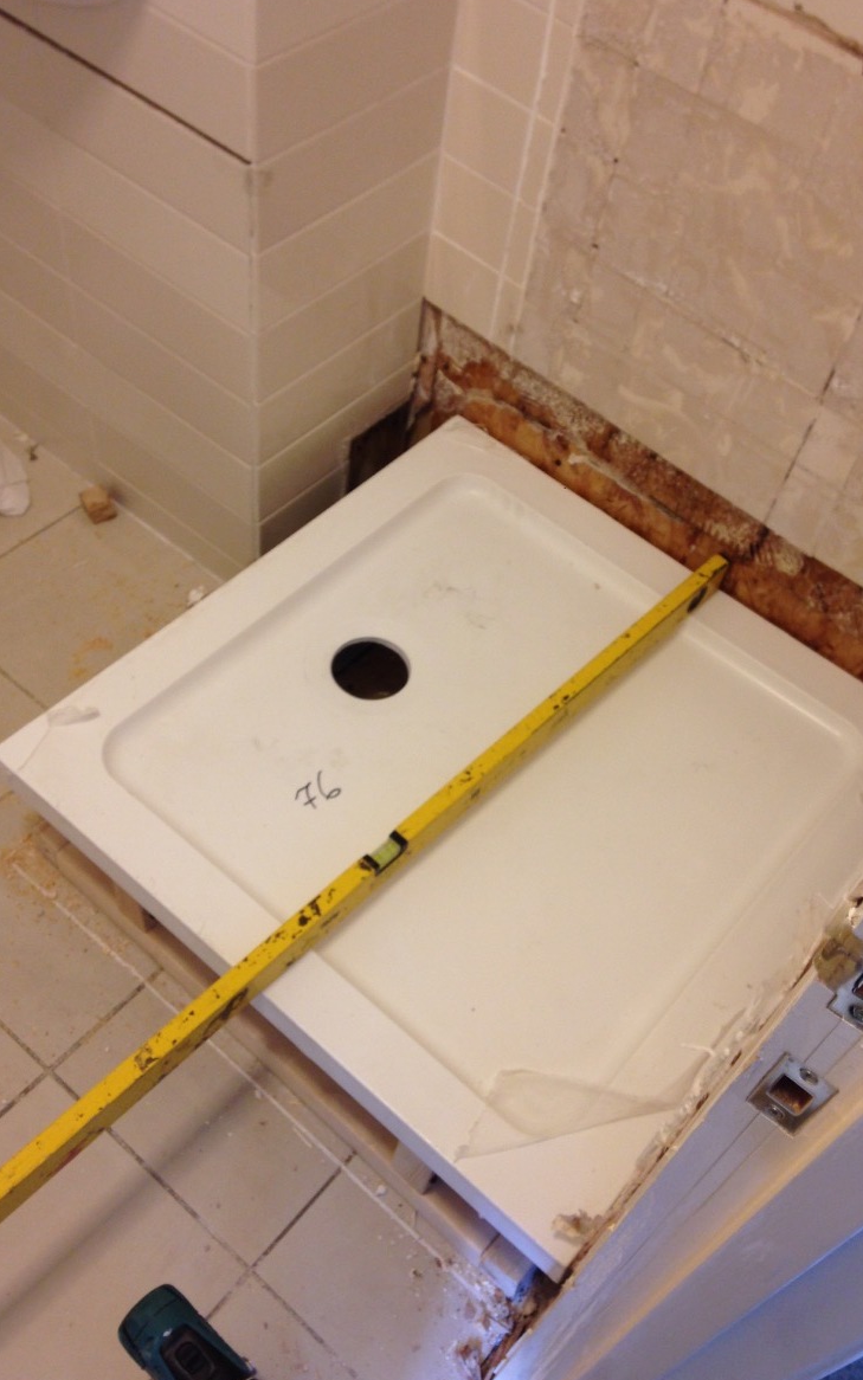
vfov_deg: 54.0
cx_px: 469
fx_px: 1354
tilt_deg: -50.1
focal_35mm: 36
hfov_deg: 35.3
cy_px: 688
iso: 64
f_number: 2.4
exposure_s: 1/20
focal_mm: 4.12
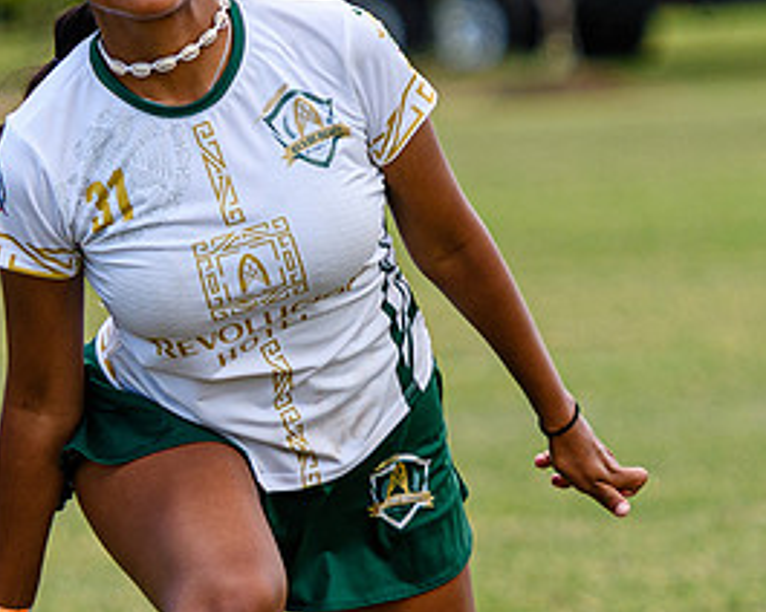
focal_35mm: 735
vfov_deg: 2.1
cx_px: 92
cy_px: 291
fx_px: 16663
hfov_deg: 2.6
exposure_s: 1/1600
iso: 100
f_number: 3.2
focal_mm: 145
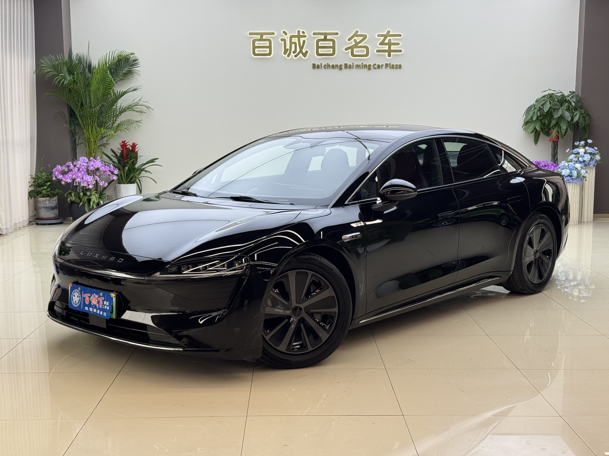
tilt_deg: -7.6
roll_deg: +0.3
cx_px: 304
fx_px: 844
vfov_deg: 30.3
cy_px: 228
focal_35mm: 48
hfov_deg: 39.7
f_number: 1.78
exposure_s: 1/174
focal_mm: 6.76
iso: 64
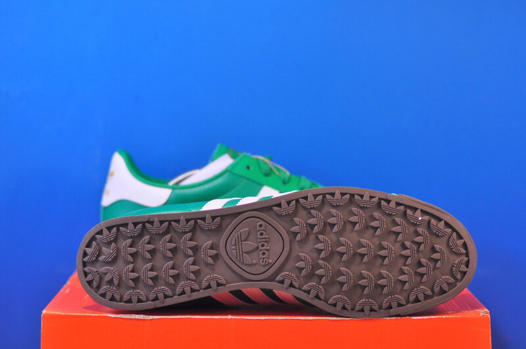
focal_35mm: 75
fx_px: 1094
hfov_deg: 27.0
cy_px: 174
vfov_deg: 18.1
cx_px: 263
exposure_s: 1/320
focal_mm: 50
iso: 250
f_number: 2.2
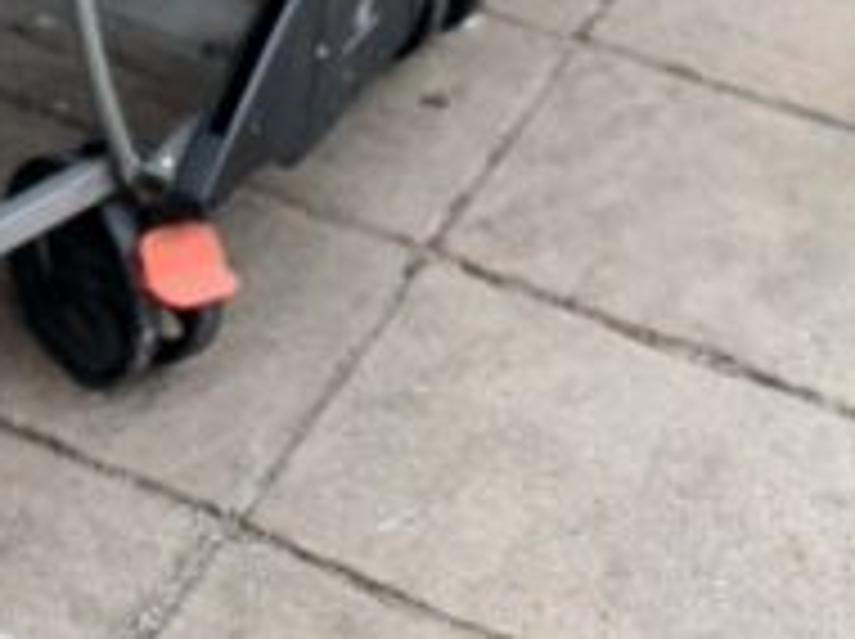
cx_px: -414
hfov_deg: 14.8
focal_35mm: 124
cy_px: -1048
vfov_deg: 10.0
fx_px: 3059
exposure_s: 1/227
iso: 72
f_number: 2.8
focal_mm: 6.54
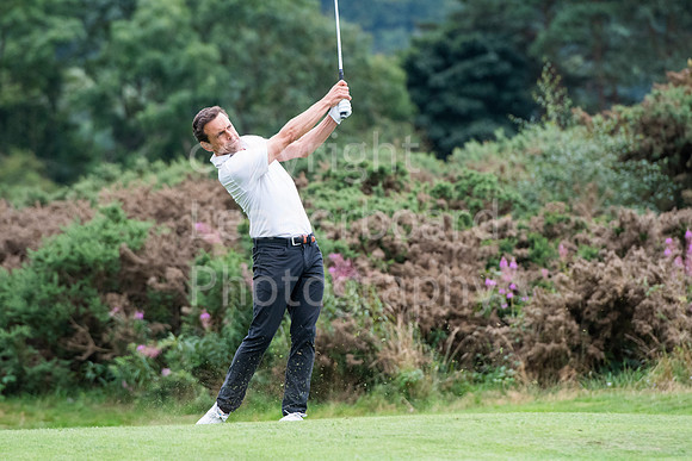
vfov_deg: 4.6
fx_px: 5768
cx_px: 346
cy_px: 230
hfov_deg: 6.9
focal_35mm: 300
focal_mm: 200
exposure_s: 1/2000
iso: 1600
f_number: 4.5
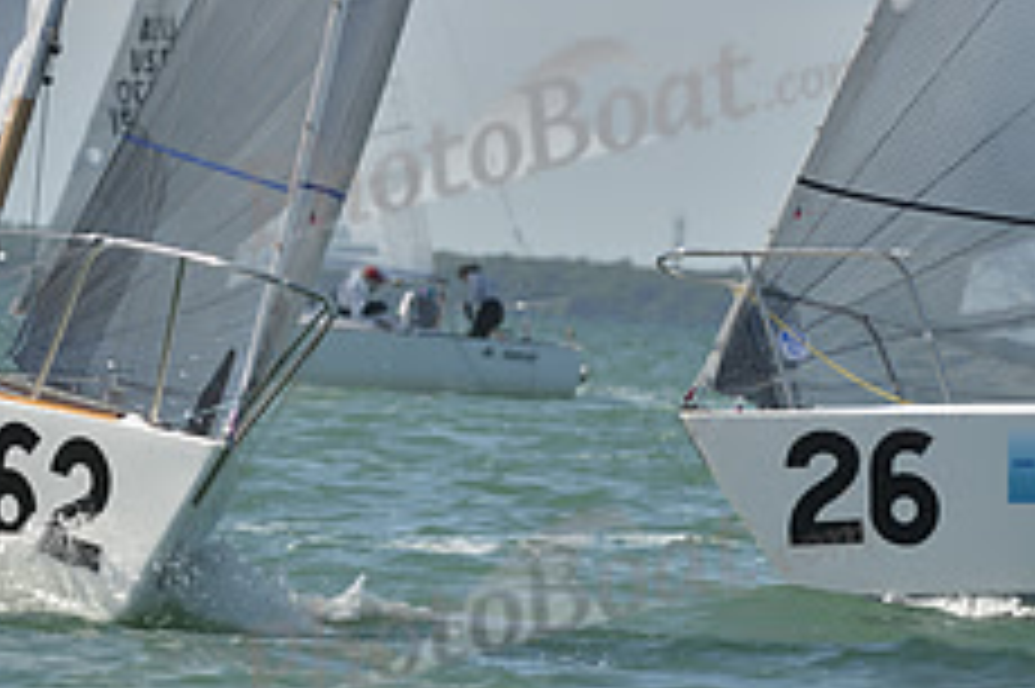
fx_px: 15944
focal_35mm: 555
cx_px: 9
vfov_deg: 2.5
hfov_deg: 3.7
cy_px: 429
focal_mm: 220
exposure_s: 1/1250
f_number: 6.3
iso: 200
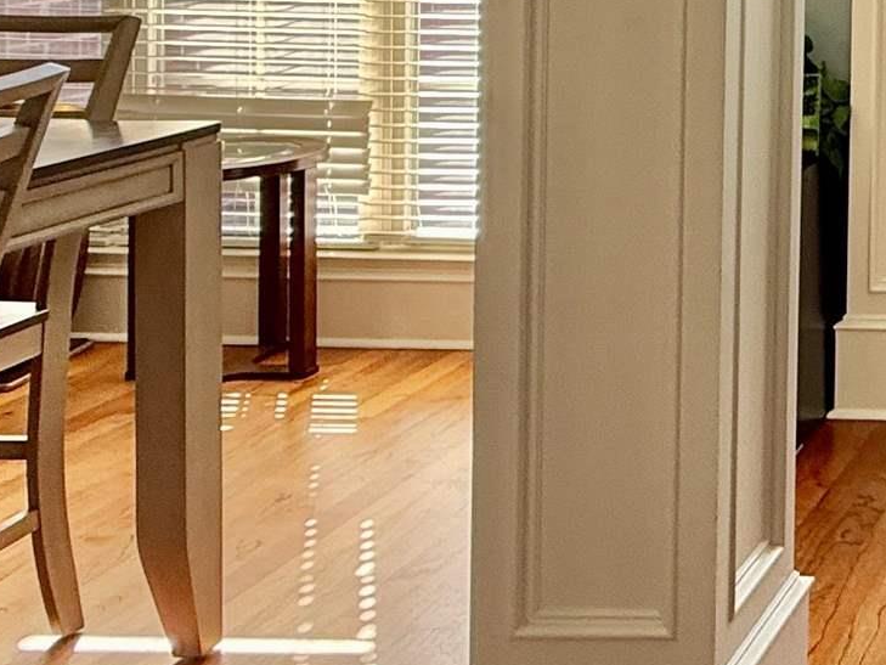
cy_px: -114
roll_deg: -1.3
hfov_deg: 24.5
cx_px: 1364
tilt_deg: +0.1
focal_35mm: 59
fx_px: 1510
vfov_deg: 23.0
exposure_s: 1/99
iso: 80
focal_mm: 2.22
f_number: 2.2
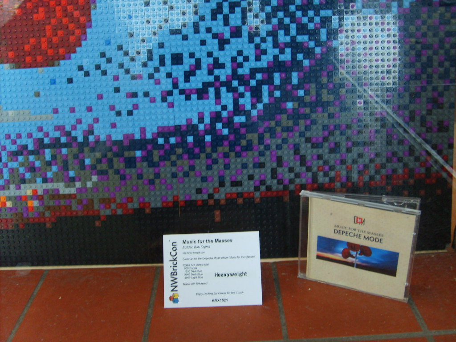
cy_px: 171
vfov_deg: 40.7
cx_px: 228
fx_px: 461
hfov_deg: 52.6
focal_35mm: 35
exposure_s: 1/30
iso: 100
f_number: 2.8
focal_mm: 5.8
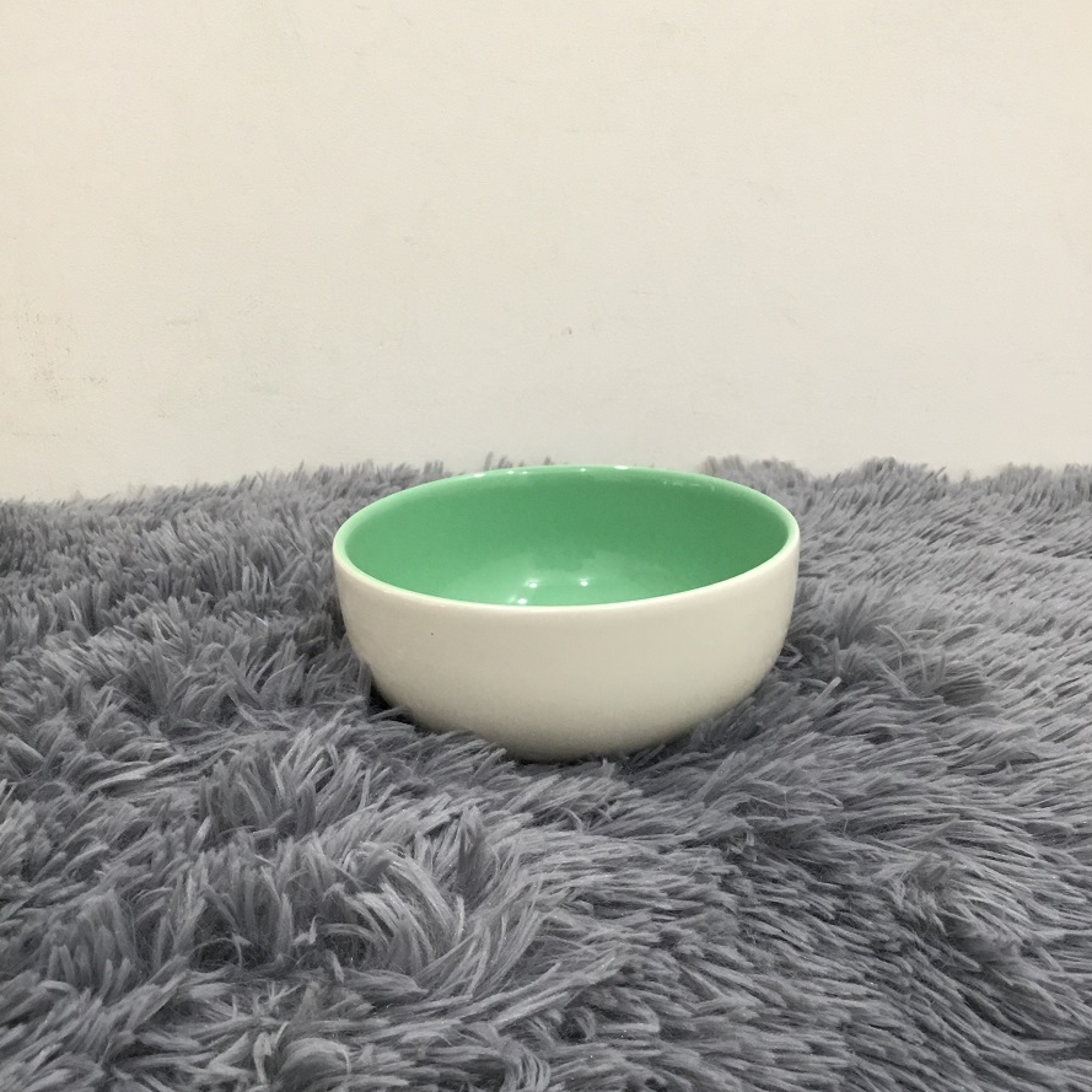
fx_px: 1321
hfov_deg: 44.9
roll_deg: +1.7
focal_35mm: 37
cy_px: 608
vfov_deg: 44.9
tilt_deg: -19.9
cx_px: 550
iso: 125
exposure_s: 1/33
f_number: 2.4
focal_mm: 3.3
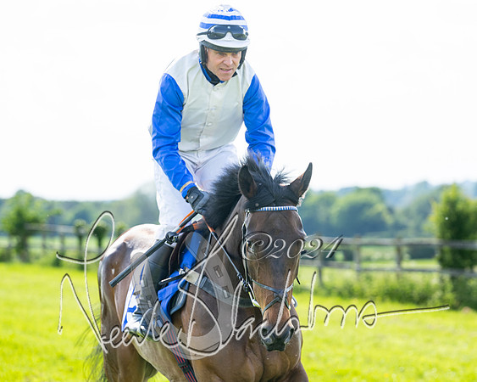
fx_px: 2610
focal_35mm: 185
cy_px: 202
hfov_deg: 10.4
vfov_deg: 8.4
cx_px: 263
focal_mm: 155
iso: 200
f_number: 5
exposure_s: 1/640
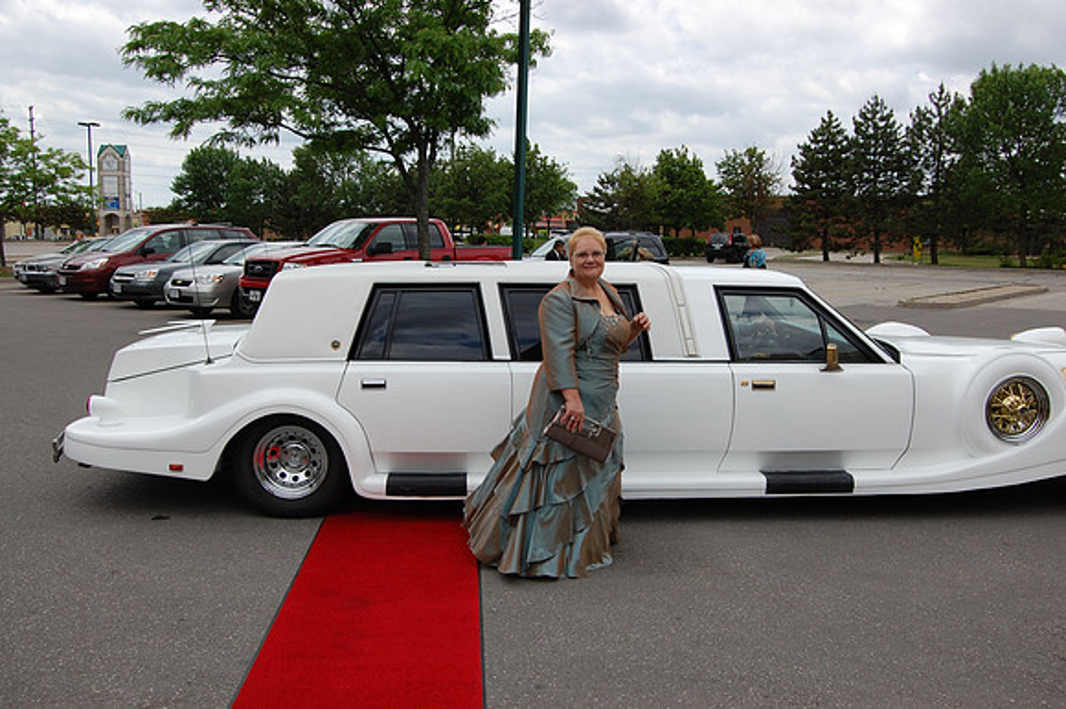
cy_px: 354
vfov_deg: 39.9
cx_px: 533
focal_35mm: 33
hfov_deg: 57.3
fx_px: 977
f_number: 9
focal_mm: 22
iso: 200
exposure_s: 1/320
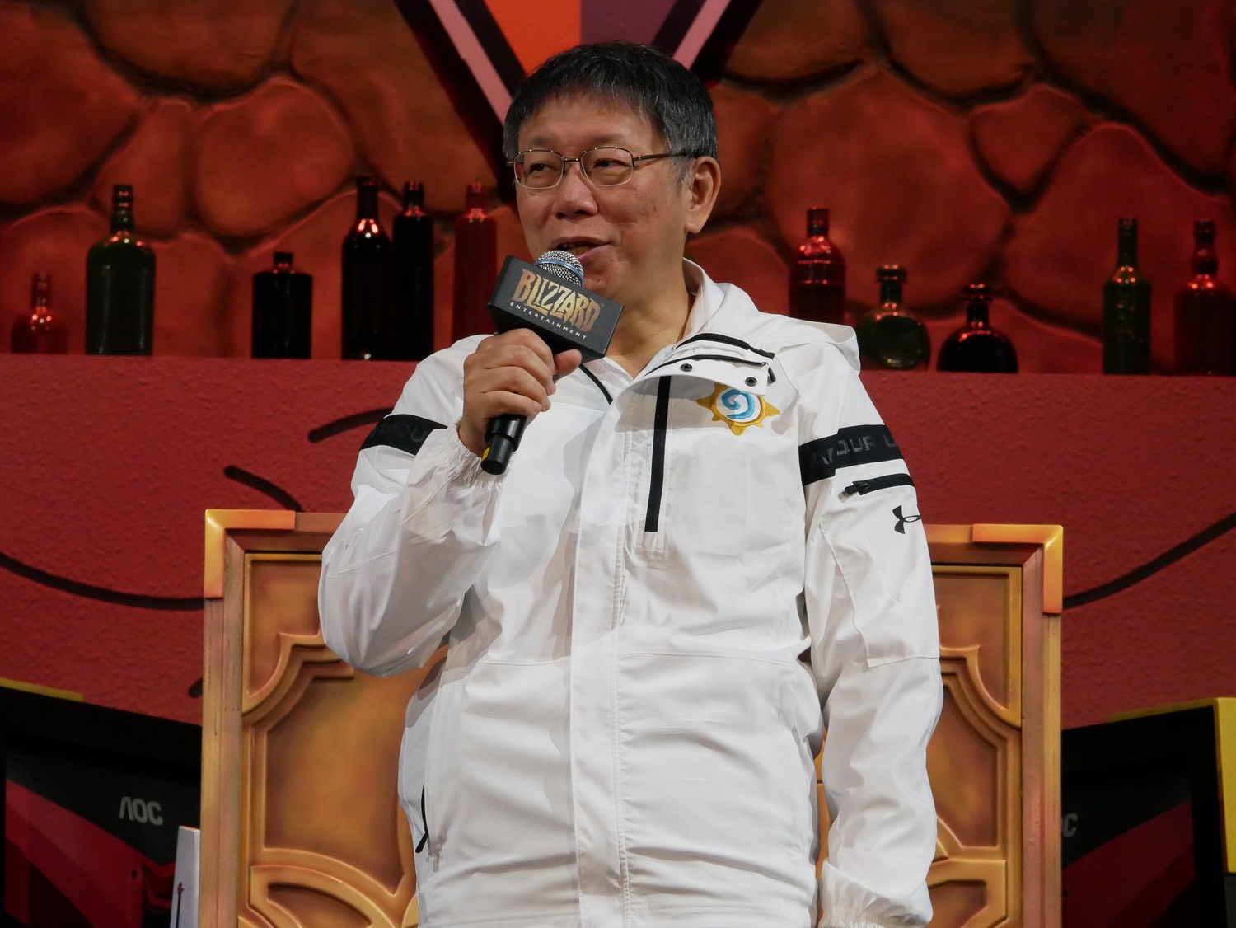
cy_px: 464
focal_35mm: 300
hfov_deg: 6.6
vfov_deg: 5.0
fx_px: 10715
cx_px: 618
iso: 3200
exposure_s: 1/100
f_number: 13
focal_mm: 150
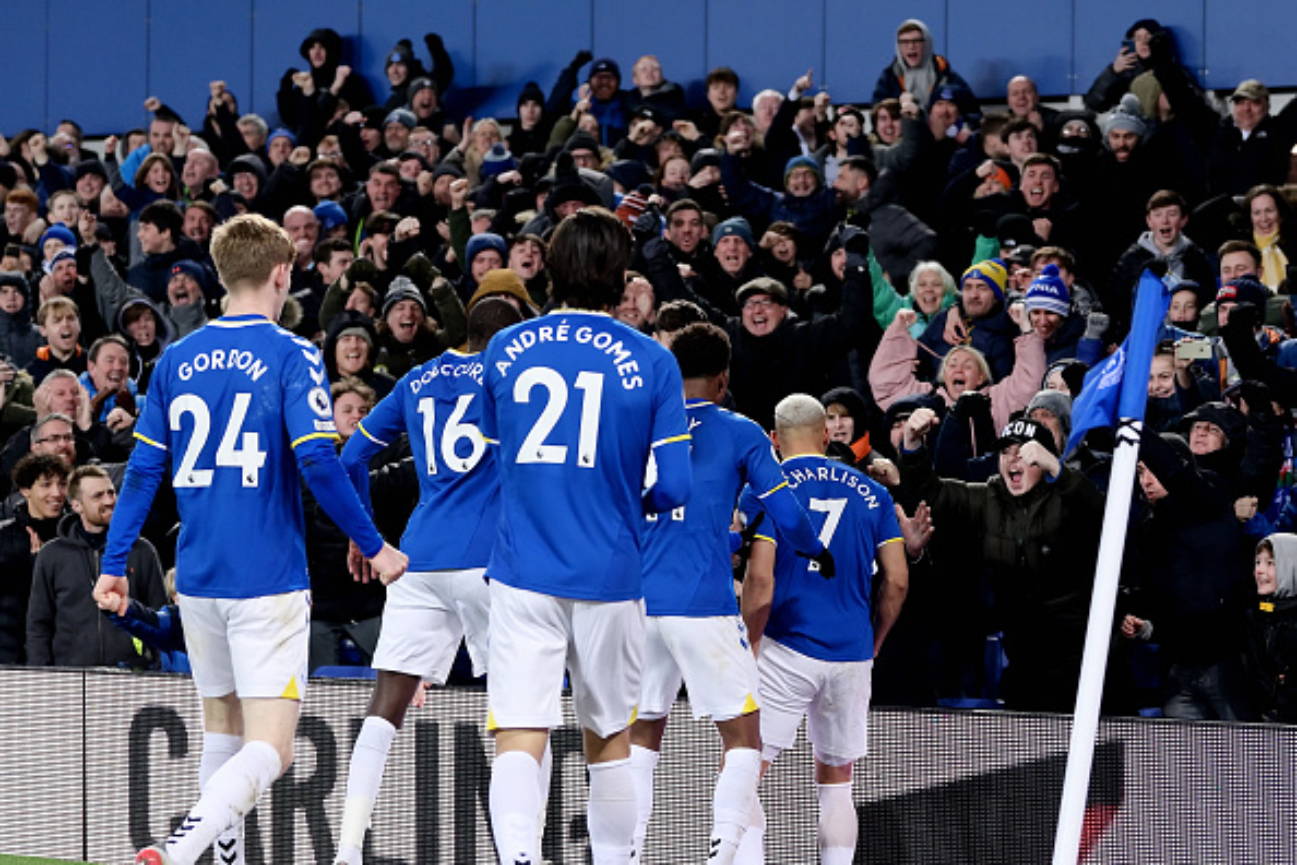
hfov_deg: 23.6
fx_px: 3098
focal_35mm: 86
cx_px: 648
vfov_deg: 15.9
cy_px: 432
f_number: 2.8
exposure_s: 1/1600
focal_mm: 86
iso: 2000
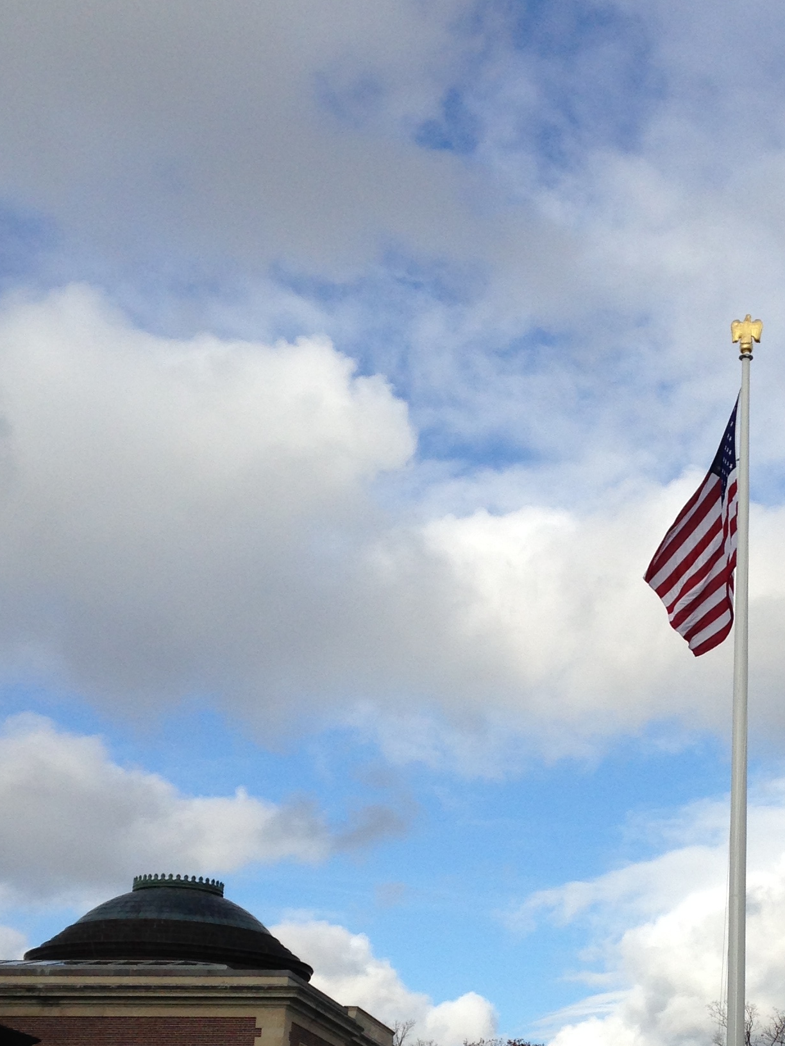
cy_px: 819
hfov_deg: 21.9
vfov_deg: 28.8
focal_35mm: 66
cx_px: 666
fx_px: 1996
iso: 50
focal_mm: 4.12
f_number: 2.4
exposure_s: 1/1808
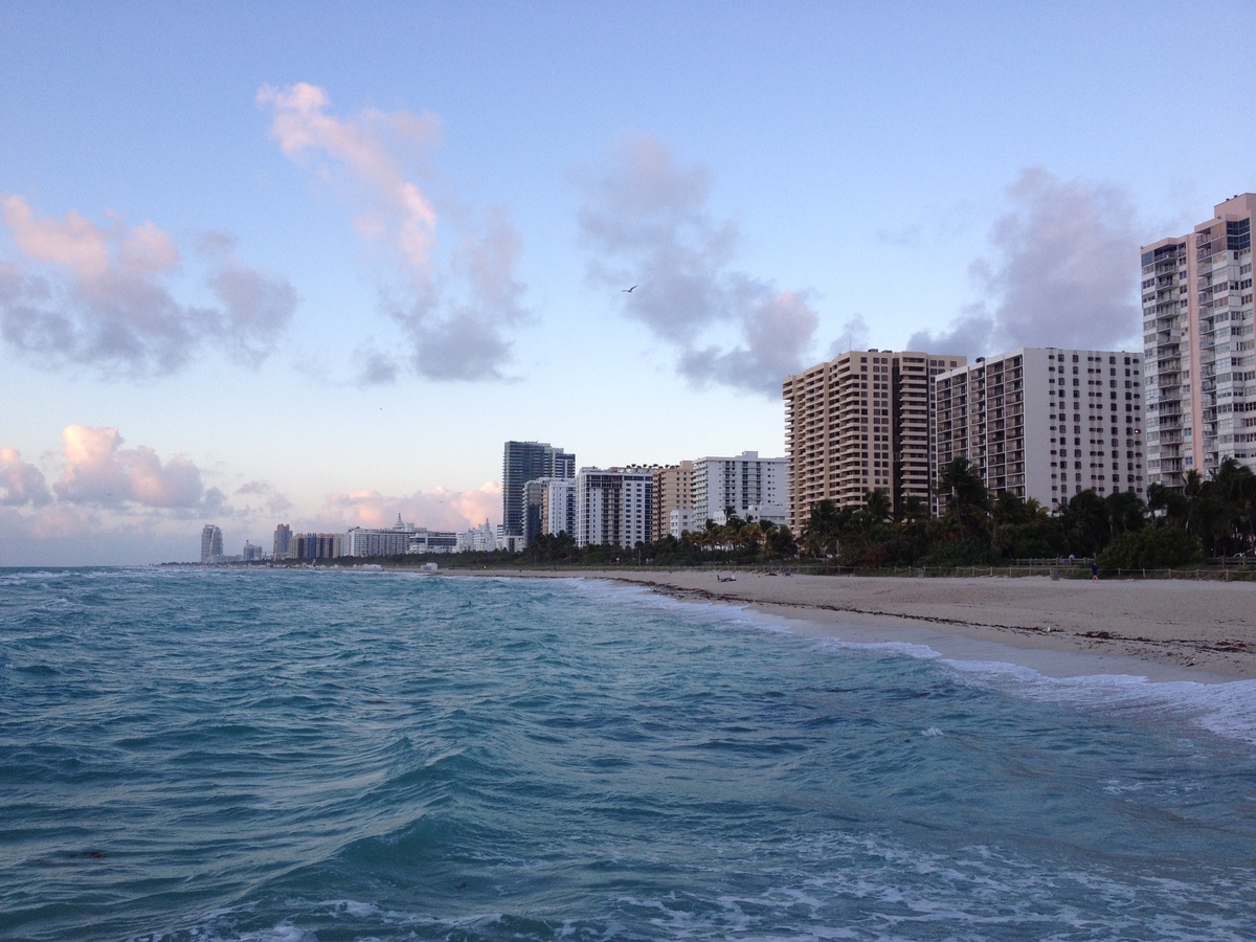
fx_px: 1270
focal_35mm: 35
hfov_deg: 52.6
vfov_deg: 40.7
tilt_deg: +1.7
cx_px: 628
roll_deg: +0.2
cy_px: 471
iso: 50
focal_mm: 4.28
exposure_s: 1/260
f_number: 2.4
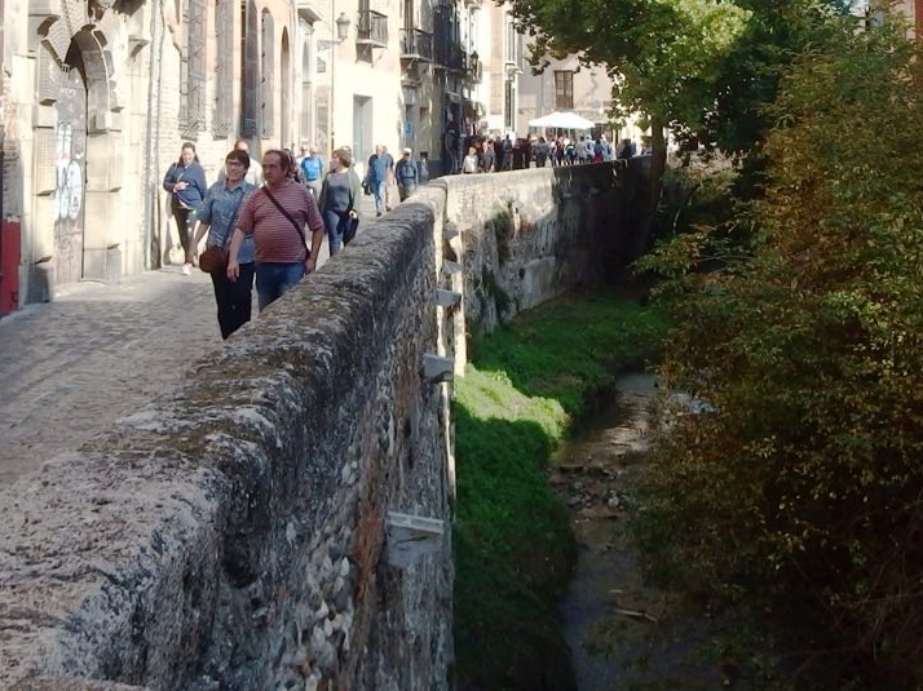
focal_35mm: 51
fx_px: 1359
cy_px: 103
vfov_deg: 27.7
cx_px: 343
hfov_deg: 37.3
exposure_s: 1/1000
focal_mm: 4.7
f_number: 3.5
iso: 100
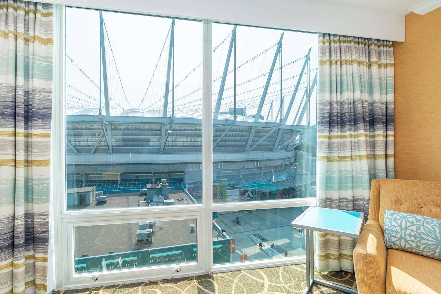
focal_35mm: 18
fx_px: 221
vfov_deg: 67.4
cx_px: 220
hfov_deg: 90.0
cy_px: 147
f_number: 8
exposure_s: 1/400
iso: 200
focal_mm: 18
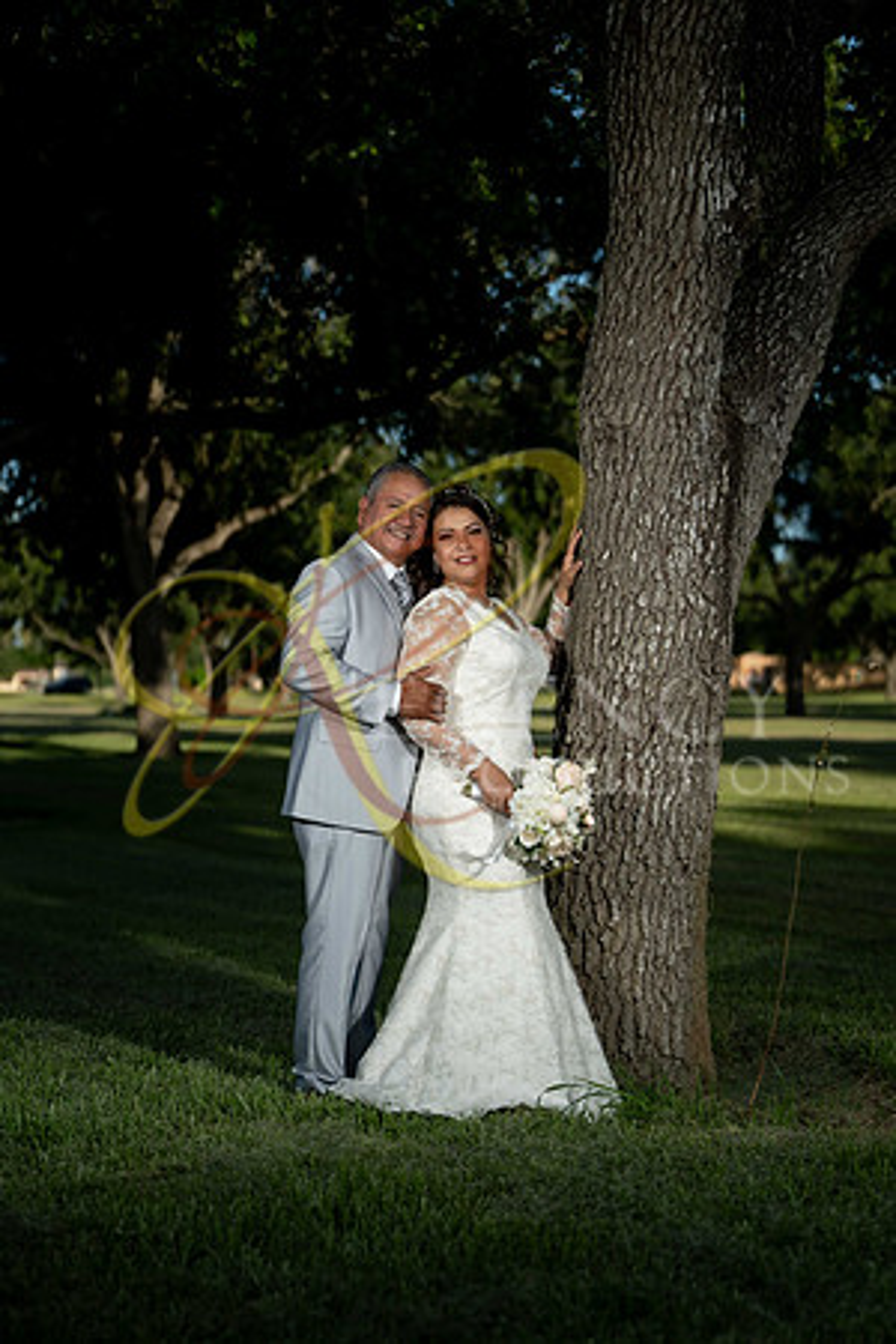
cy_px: 672
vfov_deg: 29.2
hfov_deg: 19.7
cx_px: 448
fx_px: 2576
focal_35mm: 69
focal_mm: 69
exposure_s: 1/5000
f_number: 2.5
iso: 320
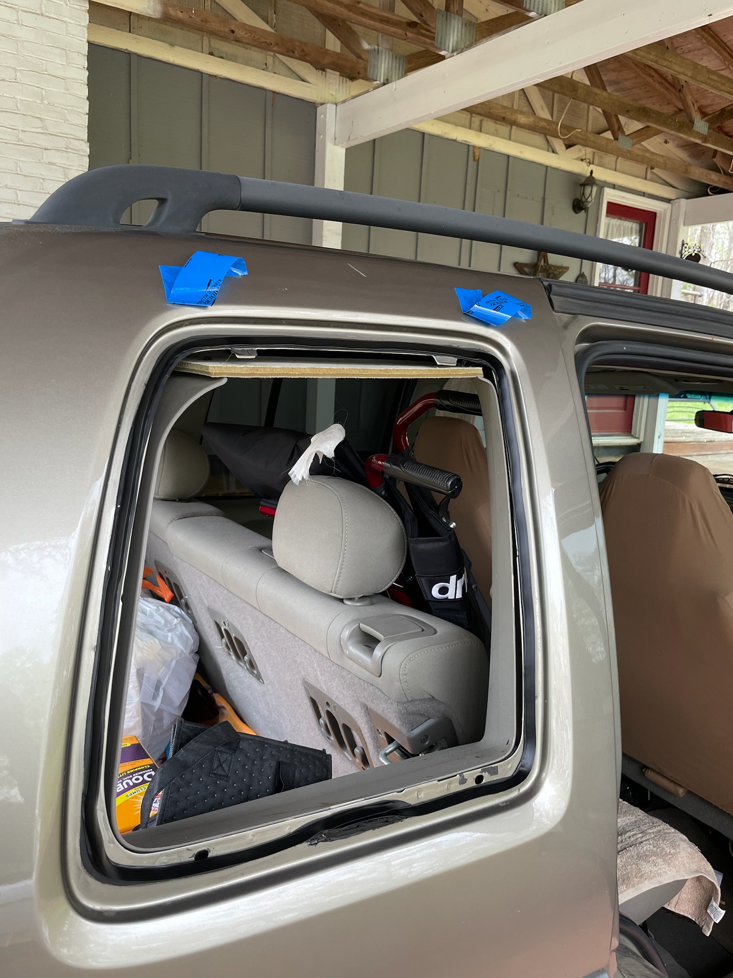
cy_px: 489
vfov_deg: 67.3
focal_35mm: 26
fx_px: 734
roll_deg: -2.8
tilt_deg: -9.6
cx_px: 366
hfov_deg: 53.1
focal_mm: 4.2
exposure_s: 1/121
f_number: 1.6
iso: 64
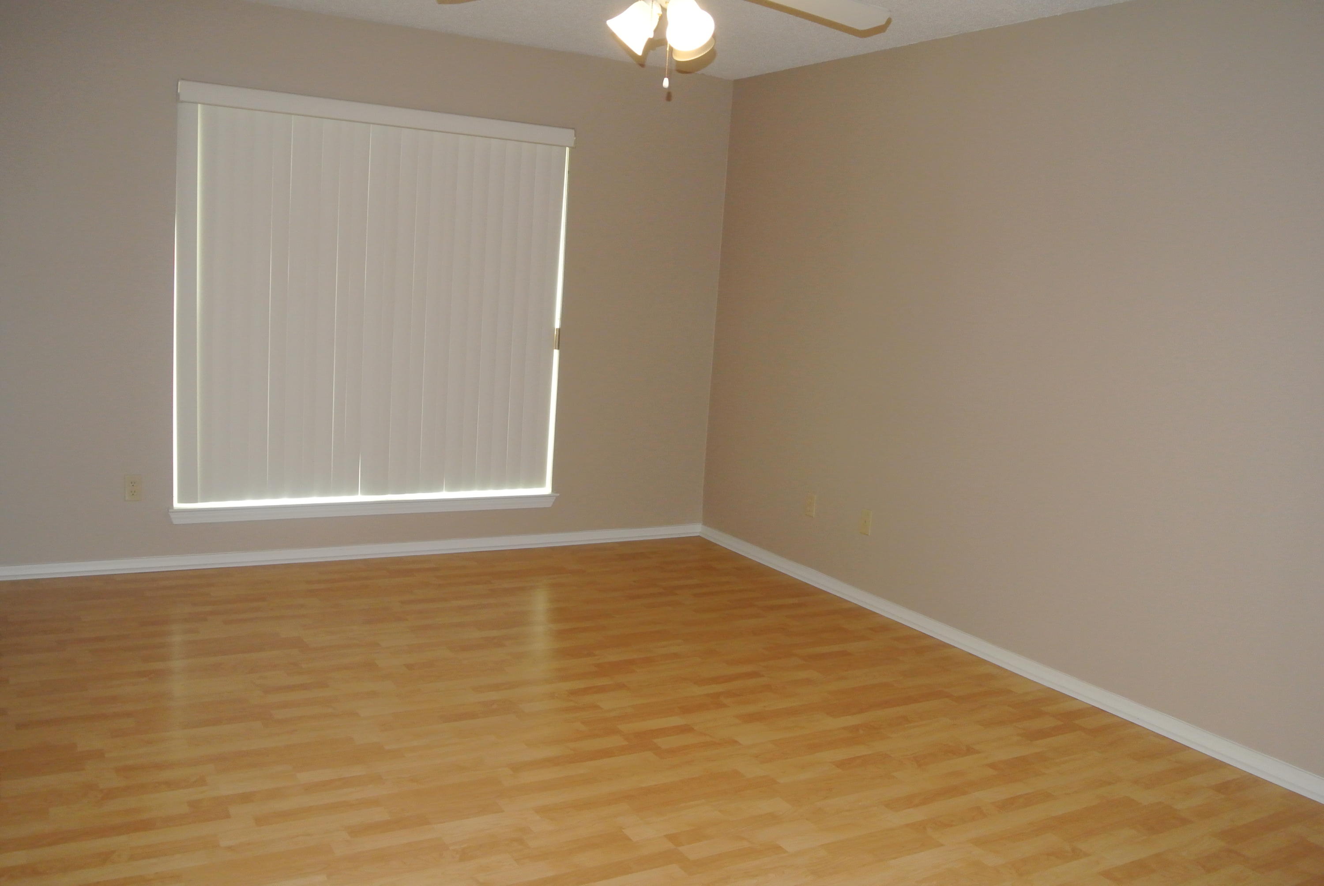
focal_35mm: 30
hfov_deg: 61.9
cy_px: 443
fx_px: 1105
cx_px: 662
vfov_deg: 43.7
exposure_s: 1/60
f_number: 3.5
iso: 800
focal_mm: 11.4
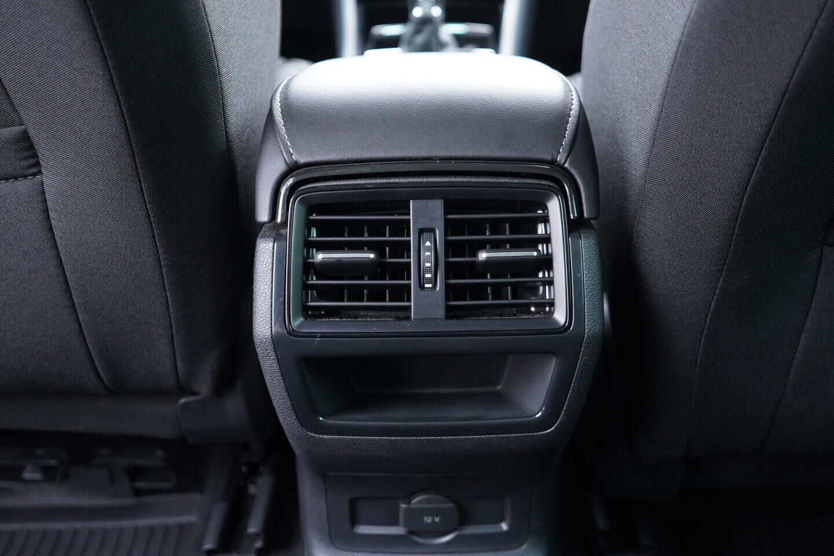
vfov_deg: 36.9
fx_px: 834
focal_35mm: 36
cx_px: 417
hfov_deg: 53.1
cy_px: 278
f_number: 2.8
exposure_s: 1/40
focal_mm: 24
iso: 1600
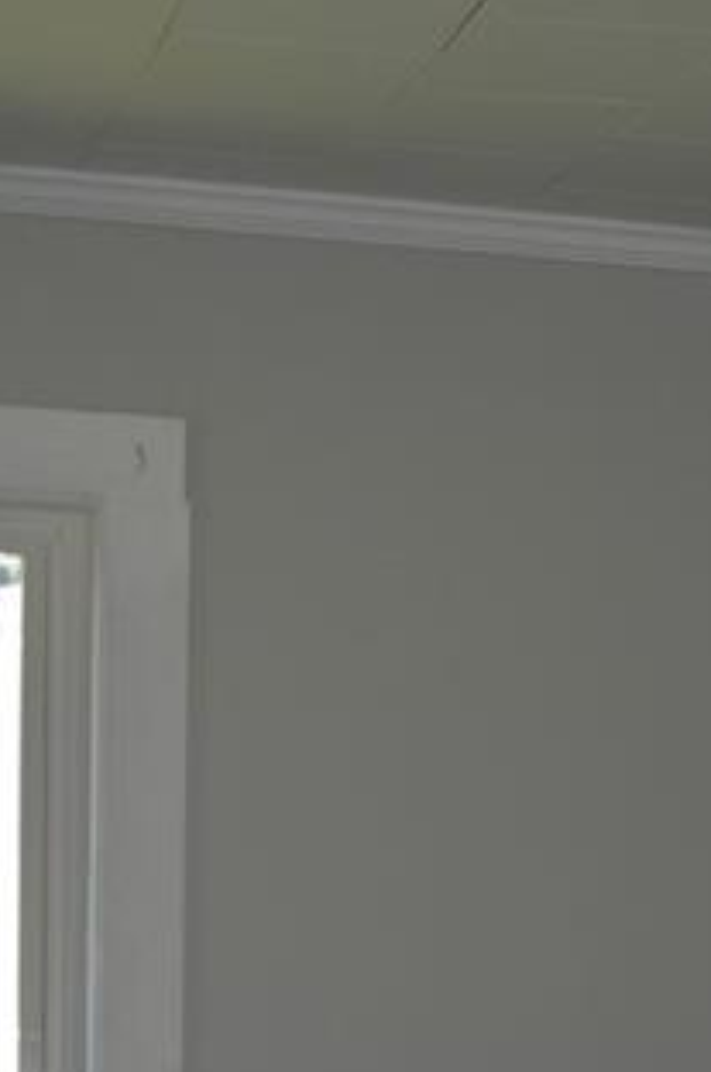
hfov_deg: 14.1
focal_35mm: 96
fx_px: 2853
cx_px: 649
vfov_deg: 20.5
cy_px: 1096
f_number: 4
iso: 250
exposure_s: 1/125
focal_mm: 26
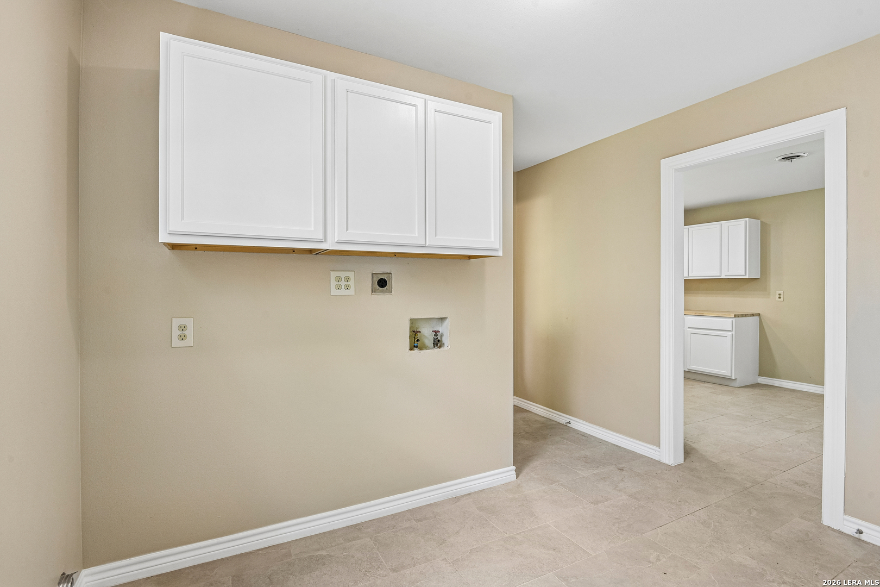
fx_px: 391
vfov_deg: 73.7
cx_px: 440
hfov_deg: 96.7
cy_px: 294
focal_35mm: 16
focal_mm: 16
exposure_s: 1/15
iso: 400
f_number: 8
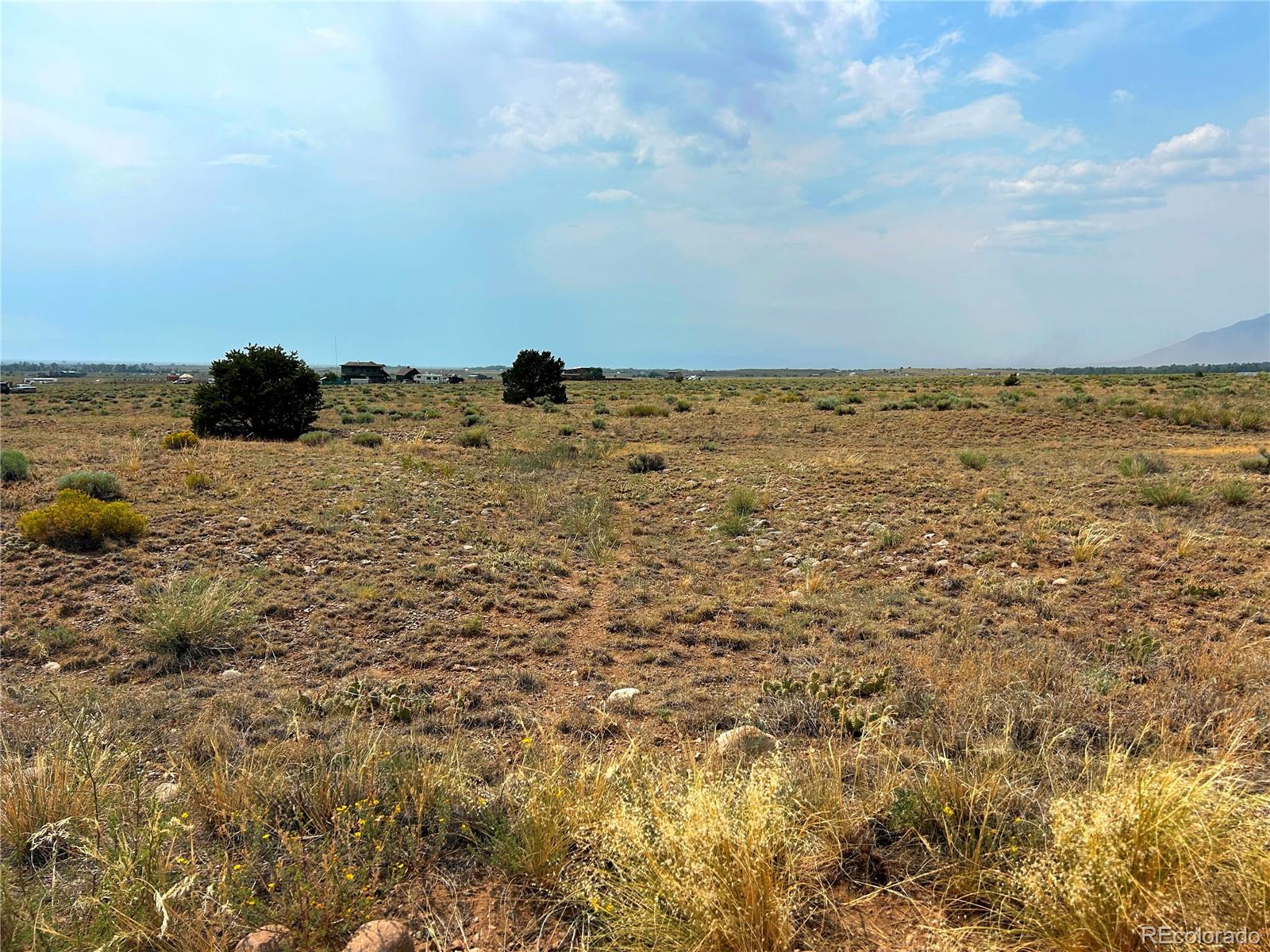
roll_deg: -1.3
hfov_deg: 67.3
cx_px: 635
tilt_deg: -6.2
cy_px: 476
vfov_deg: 53.1
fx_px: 954
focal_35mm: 26
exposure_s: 1/7463
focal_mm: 5.7
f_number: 1.5
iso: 50
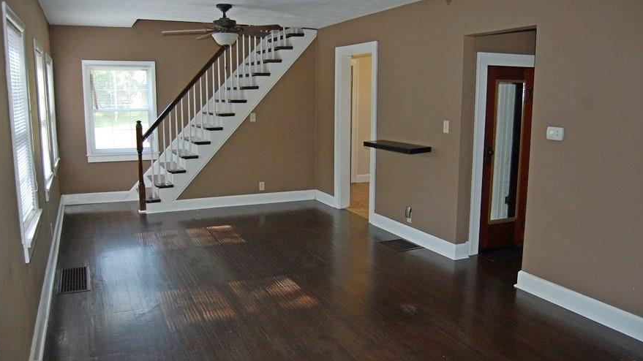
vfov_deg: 40.2
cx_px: 320
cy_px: 183
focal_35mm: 29
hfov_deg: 66.1
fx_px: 494
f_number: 3.5
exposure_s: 1/60
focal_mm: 18
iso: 400
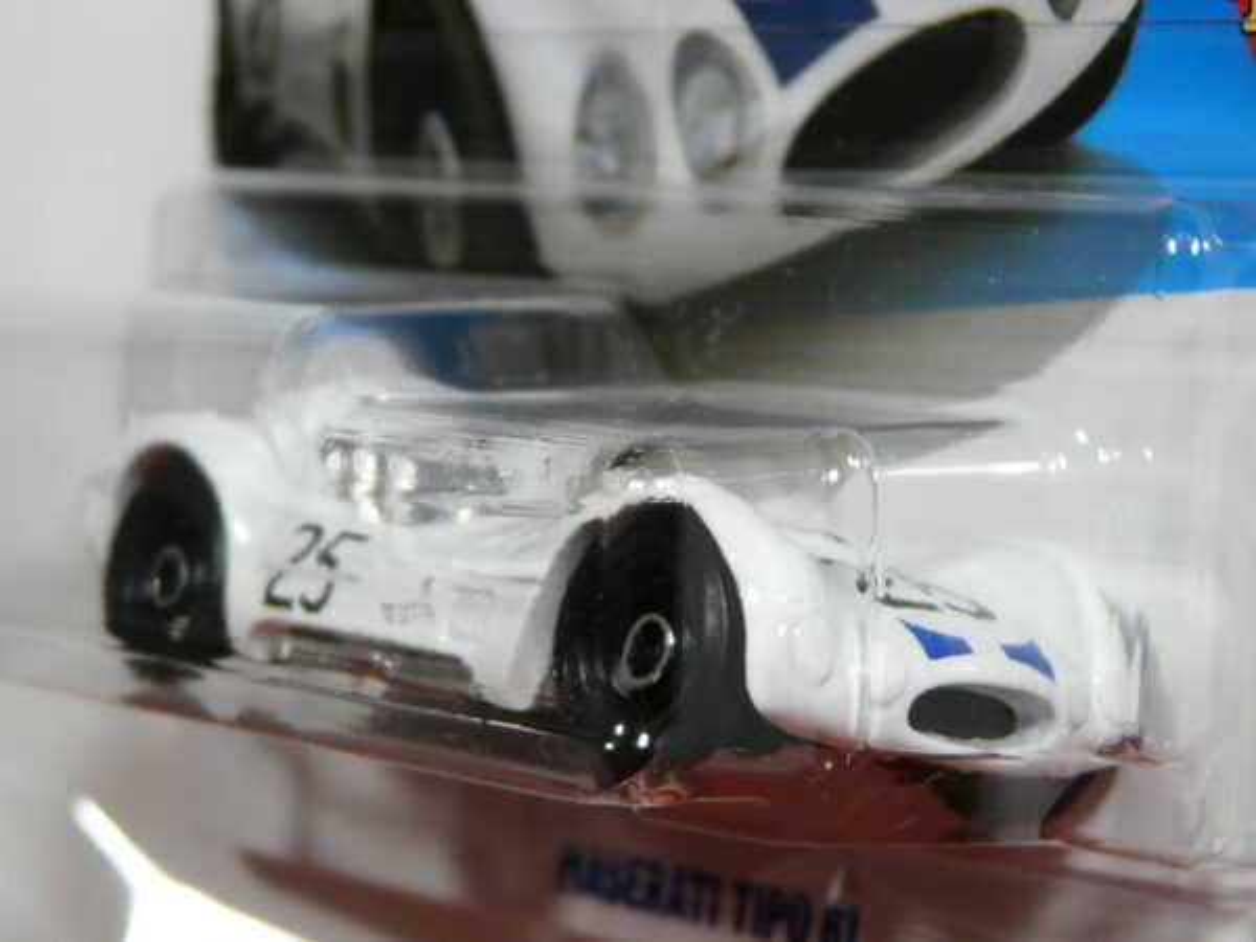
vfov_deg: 12.8
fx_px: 4209
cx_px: 628
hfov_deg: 17.0
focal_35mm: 116
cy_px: 471
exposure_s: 1/50
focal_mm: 12
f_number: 3.2
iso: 100
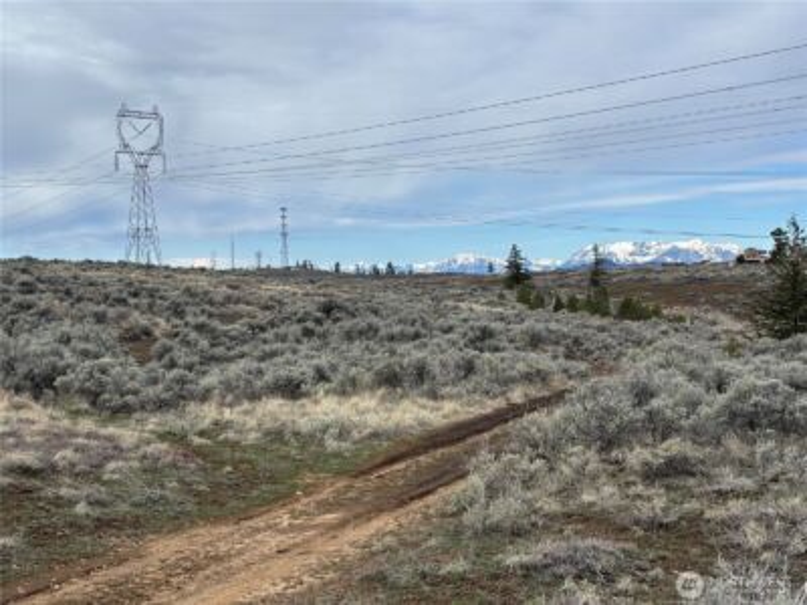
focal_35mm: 52
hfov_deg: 36.8
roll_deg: +0.1
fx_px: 1212
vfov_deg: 28.0
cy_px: 302
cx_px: 404
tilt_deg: -1.3
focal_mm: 5.96
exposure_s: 1/2778
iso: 40
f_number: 1.6
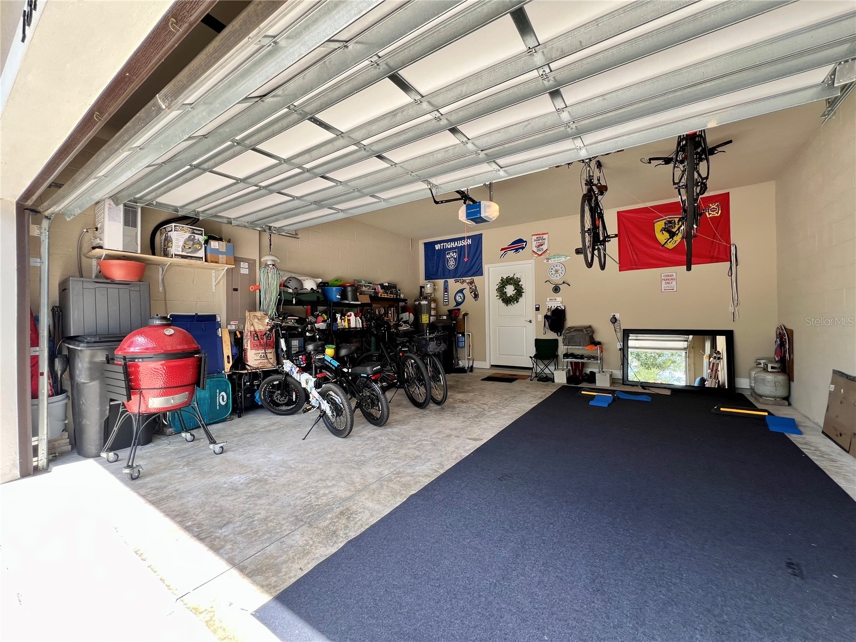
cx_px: 428
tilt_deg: -0.3
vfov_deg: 89.9
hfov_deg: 106.2
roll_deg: +0.1
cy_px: 321
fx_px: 321
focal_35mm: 13
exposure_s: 1/99
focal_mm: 1.57
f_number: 1.8
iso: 32
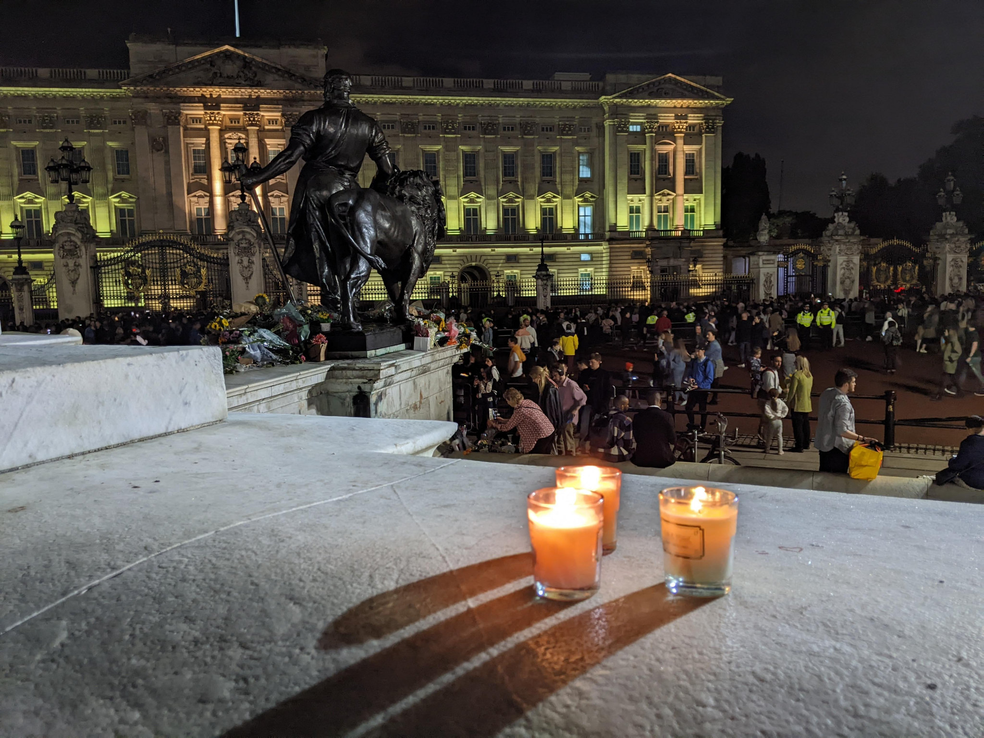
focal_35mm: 27
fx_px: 768
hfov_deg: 65.3
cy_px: 369
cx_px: 492
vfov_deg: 51.4
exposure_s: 1/20
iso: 247
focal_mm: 4.44
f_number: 1.8
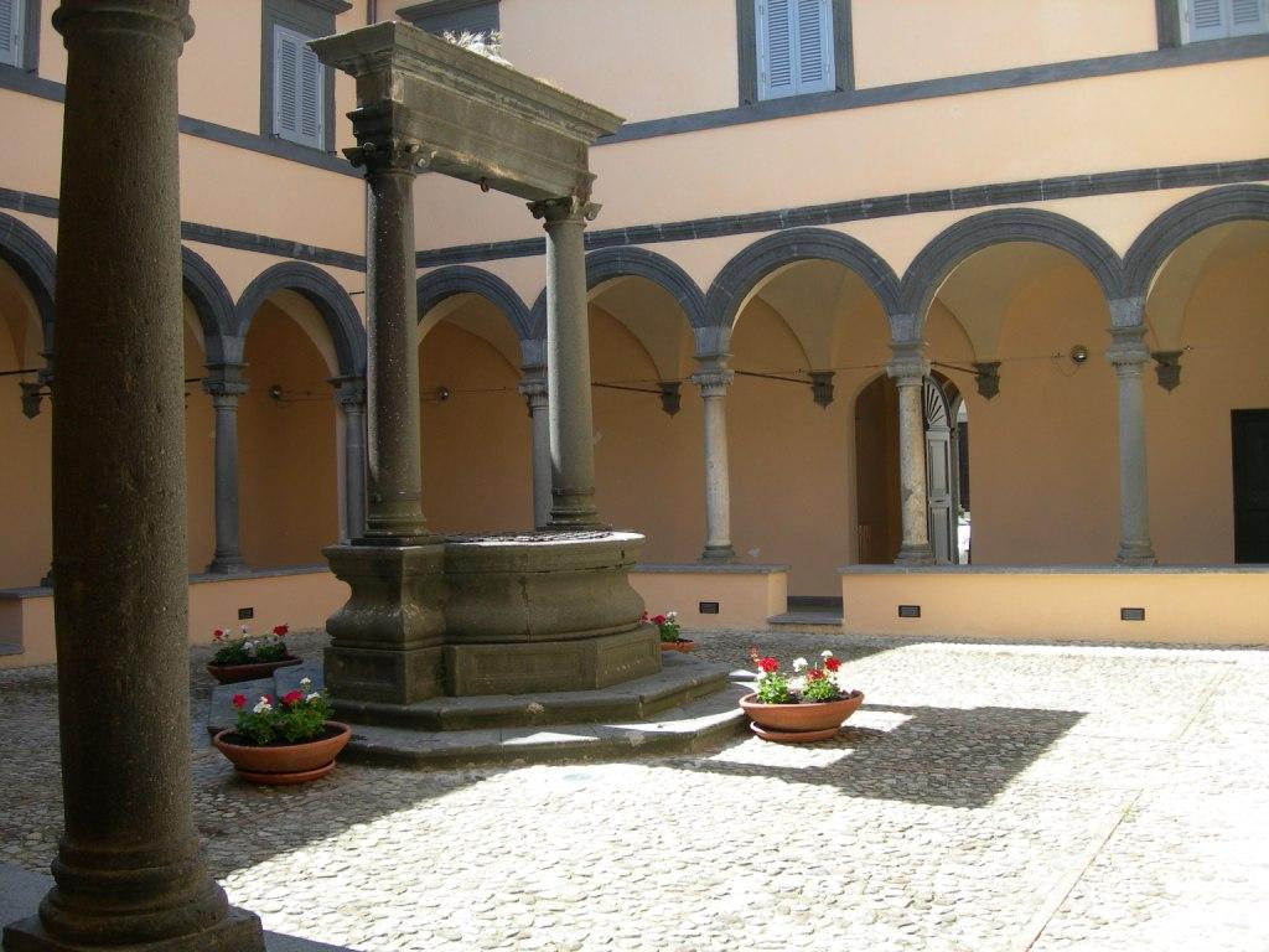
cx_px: 634
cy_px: 476
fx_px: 1393
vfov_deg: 37.7
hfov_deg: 49.0
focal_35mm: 38
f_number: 2.8
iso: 50
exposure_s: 1/280
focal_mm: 7.8
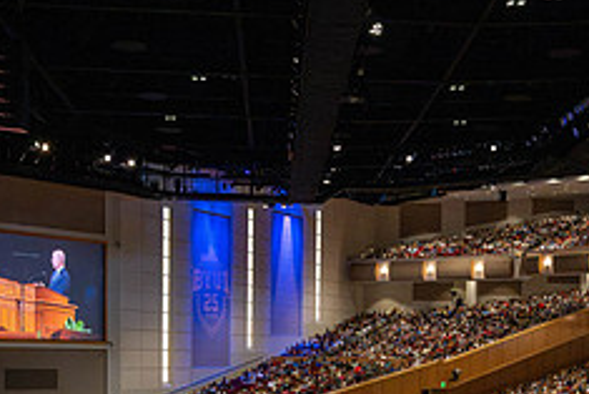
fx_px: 1130
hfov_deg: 29.1
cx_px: 376
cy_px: 405
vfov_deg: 19.1
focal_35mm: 69
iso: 5000
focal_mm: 28
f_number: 4.5
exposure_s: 1/125
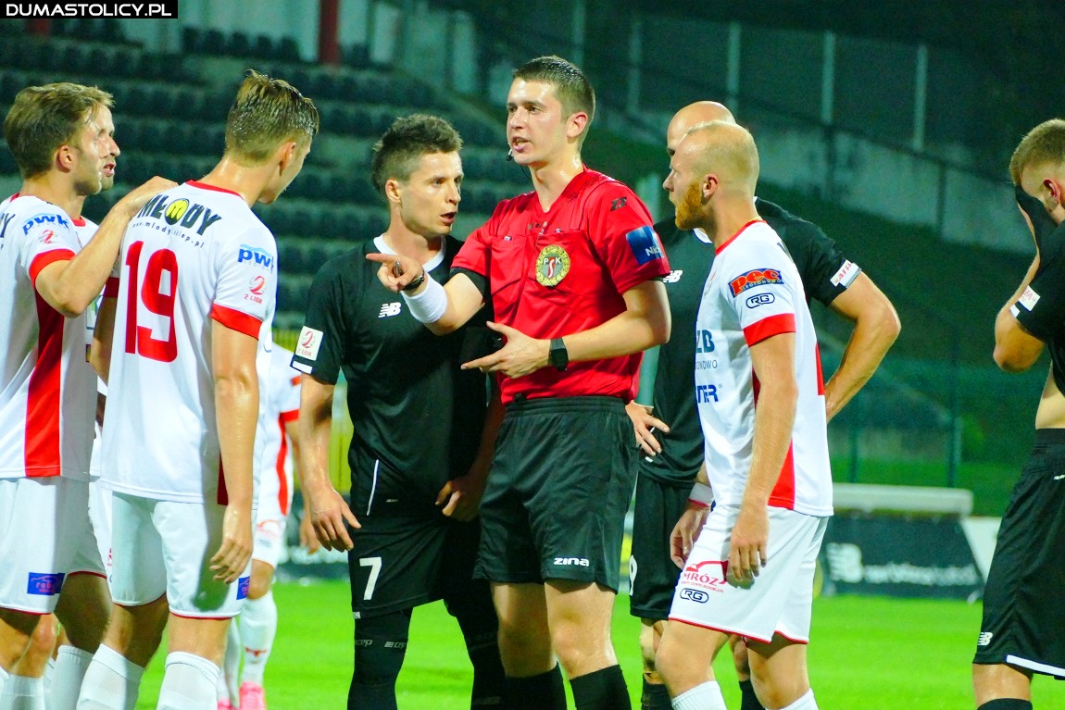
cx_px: 532
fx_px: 11834
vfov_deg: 3.4
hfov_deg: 5.2
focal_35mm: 400
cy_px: 355
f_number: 4
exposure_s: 1/500
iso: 2000
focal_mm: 146
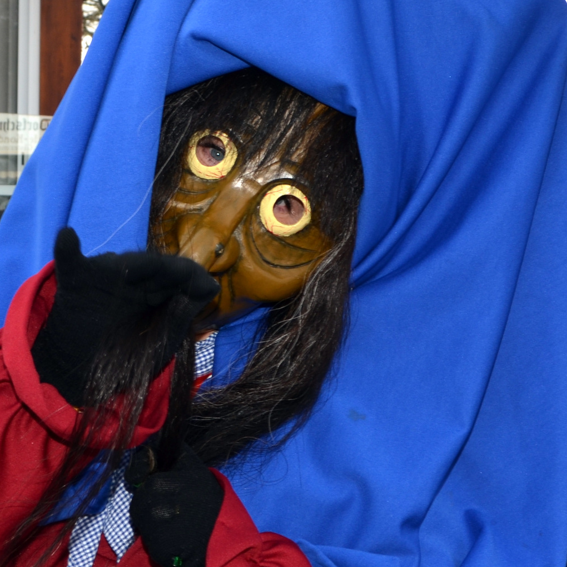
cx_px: 193
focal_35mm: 60
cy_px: 295
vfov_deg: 28.6
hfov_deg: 28.4
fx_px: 1112
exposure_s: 1/200
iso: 100
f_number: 9
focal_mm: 30
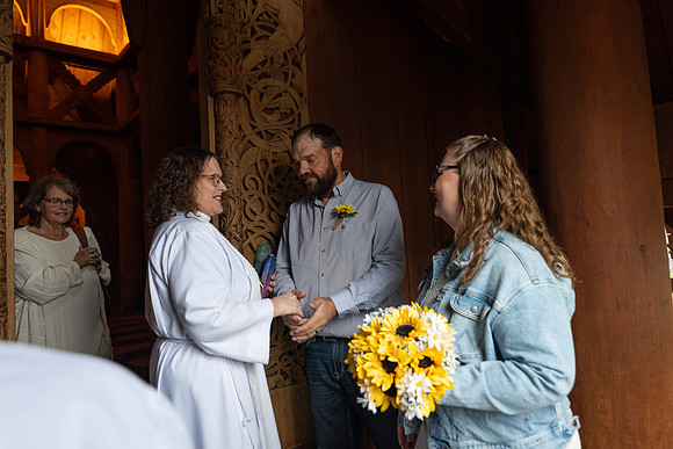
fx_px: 486
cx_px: 336
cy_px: 224
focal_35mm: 26
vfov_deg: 49.6
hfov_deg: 69.4
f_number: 4
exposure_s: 1/125
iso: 800
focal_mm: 26
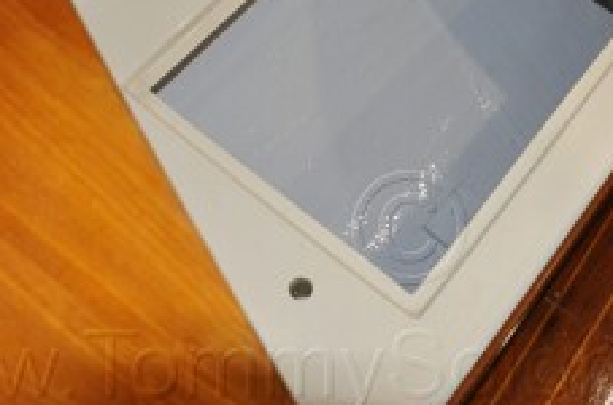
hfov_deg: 39.2
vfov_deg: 26.1
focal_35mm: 50
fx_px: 849
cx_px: 410
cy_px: 54
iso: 800
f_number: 3.5
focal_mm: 18
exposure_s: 1/60
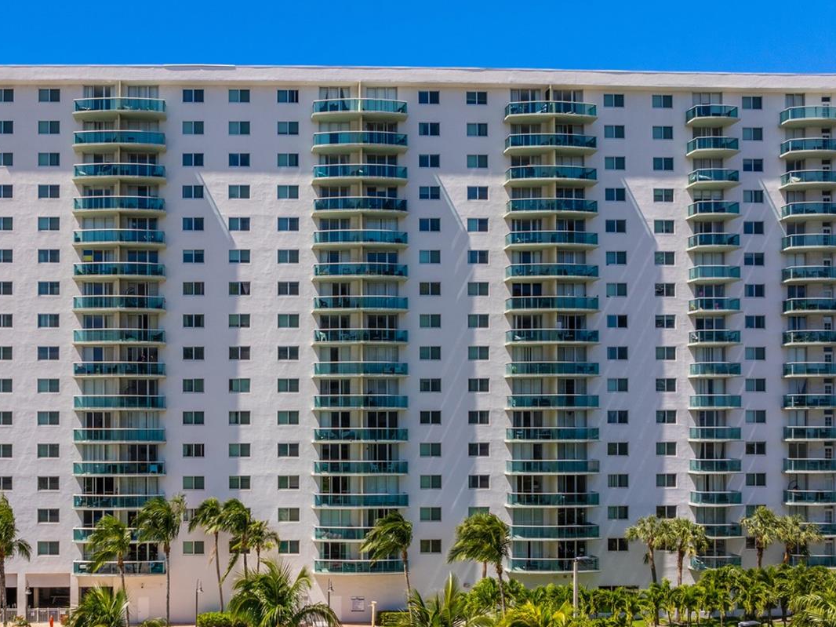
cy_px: 431
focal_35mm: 36
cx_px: 229
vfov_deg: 39.1
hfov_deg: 49.7
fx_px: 869
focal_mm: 12.29
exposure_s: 1/500
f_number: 6.3
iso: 100
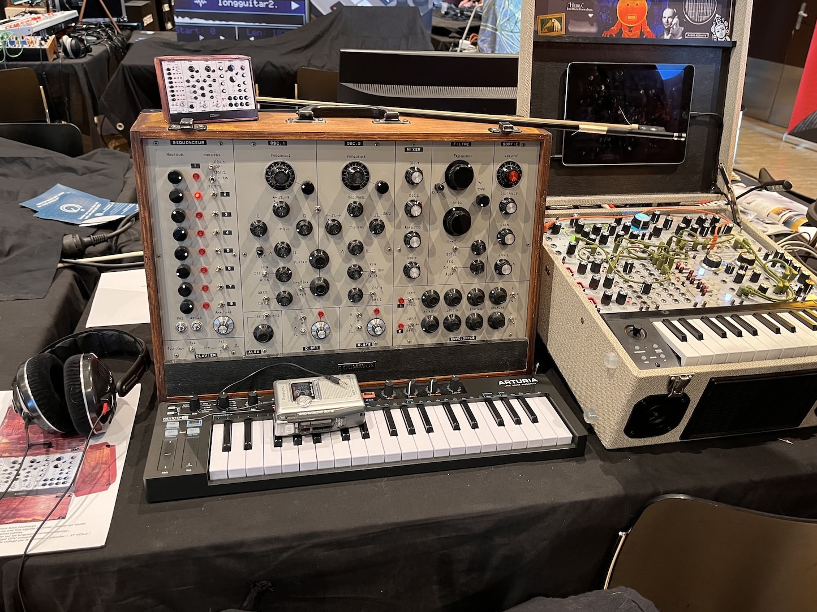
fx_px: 637
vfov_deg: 51.3
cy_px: 296
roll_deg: -2.3
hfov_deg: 65.3
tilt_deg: -27.4
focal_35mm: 27
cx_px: 403
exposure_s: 1/50
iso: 200
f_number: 1.6
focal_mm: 5.1
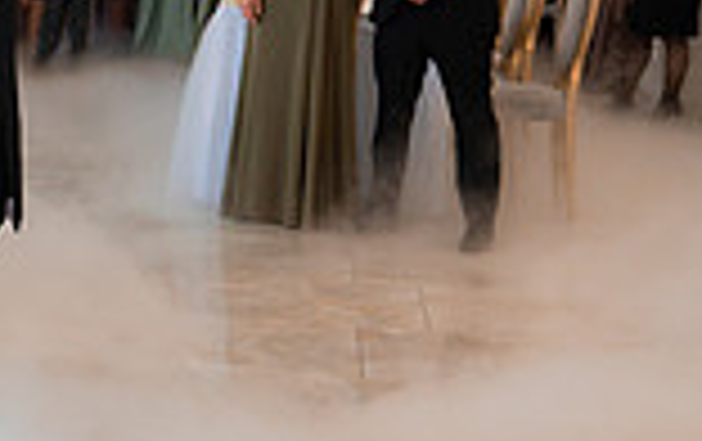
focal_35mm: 106
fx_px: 2031
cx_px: -36
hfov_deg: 19.0
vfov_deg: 12.4
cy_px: 166
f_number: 2.8
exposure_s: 1/320
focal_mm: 28
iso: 2500
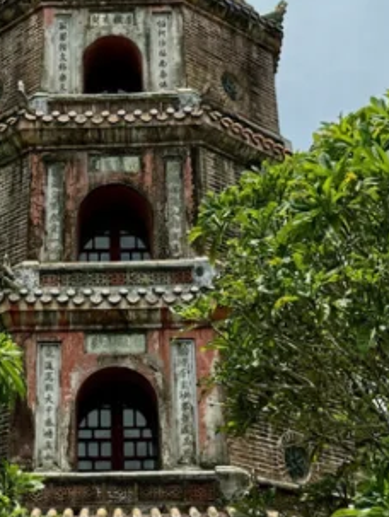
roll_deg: +0.6
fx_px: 1211
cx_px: 97
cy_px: 278
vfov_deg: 24.1
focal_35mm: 81
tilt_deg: +20.8
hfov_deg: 18.1
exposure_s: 1/9009
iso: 80
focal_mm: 6.76
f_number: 1.78
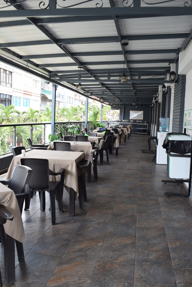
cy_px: 144
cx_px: 96
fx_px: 276
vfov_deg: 55.1
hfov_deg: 38.4
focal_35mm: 34
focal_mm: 23
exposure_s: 1/50
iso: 200
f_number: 6.3
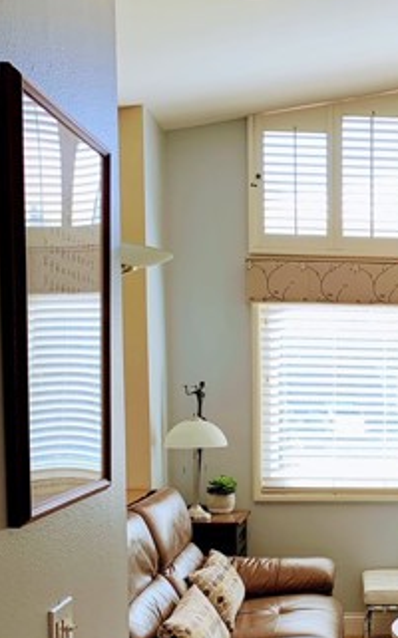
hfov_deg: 22.3
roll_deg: -0.5
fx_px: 957
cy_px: 477
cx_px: 428
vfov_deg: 36.1
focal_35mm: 55
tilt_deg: -4.2
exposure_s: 1/120
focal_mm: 4.25
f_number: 1.8
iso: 32
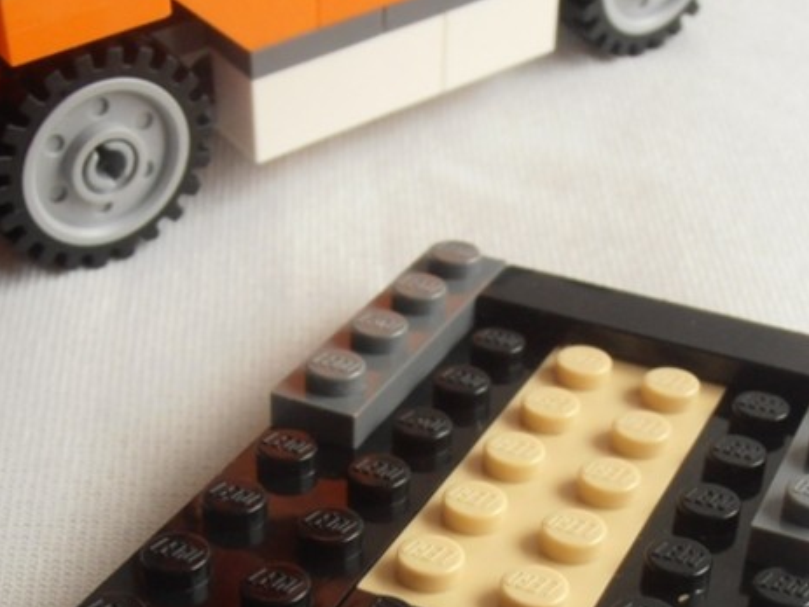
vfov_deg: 20.1
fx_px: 1682
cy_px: 533
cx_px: 477
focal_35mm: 72
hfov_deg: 27.0
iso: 100
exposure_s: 1/40
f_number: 3.9
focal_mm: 6.61
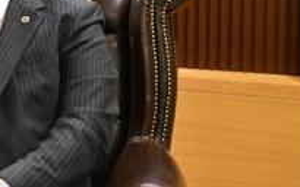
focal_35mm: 87
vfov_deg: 14.8
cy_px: 12
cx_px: -49
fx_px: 714
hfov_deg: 22.1
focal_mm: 33.5
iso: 5600
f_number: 2.8
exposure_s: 1/200
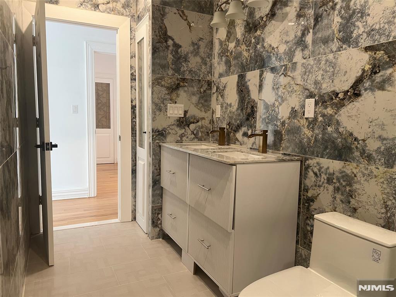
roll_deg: -0.8
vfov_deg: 53.1
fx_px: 297
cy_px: 148
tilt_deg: -6.5
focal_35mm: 26
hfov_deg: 67.3
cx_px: 198
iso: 100
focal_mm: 5.7
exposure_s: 1/60
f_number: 1.5
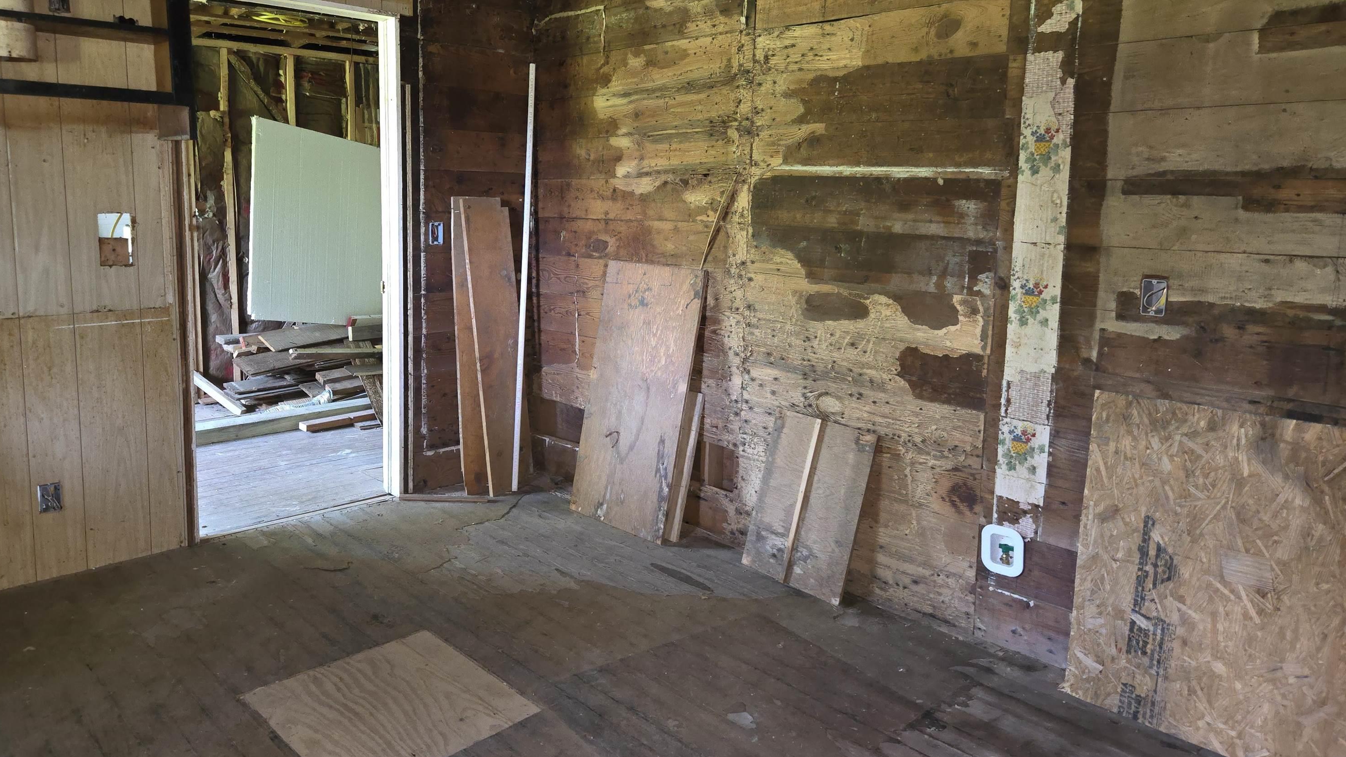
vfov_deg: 44.3
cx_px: 649
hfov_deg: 71.9
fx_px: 928
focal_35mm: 26
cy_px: 326
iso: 320
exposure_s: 1/12
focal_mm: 5.4
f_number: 1.8
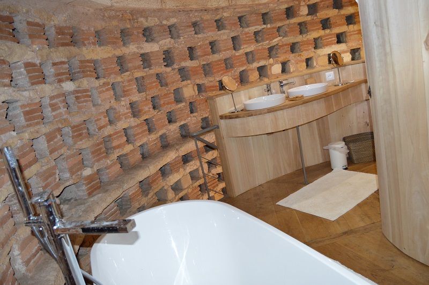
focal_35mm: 27
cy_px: 142
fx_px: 321
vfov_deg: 47.8
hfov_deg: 67.5
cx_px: 214
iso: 1250
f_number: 3.5
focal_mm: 18
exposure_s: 1/60
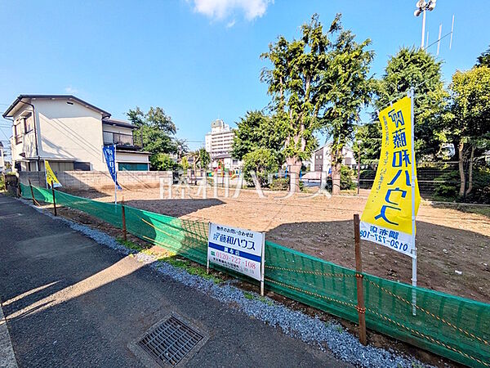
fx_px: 198
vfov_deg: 85.7
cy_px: 184
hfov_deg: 102.1
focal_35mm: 14
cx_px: 245
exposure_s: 1/1284
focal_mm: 1.83
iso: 48
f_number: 2.2
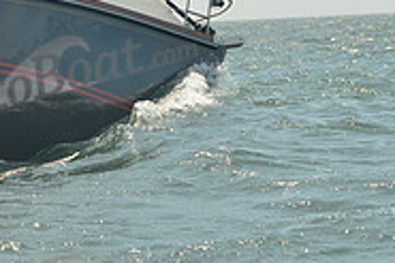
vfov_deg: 6.2
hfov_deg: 9.1
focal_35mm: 220
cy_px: -1
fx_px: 2412
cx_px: -211
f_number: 5.6
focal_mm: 70
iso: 200
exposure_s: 1/1250
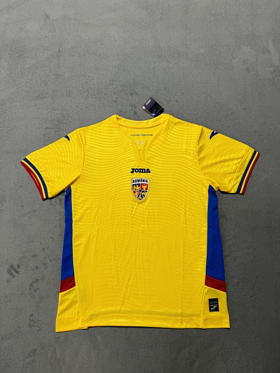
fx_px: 259
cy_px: 186
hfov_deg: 56.8
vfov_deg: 71.6
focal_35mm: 24
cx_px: 140
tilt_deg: -76.5
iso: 100
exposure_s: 1/50
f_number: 1.78
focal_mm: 6.76
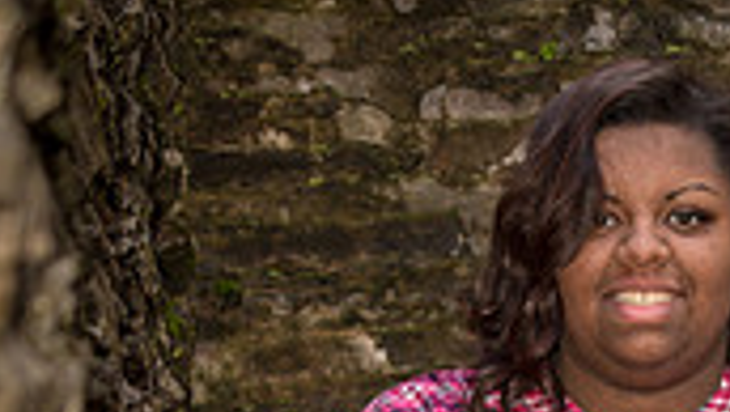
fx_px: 4242
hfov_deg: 9.8
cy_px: 782
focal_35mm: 219
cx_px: 594
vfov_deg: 5.5
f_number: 2.8
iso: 200
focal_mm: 80
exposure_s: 1/60
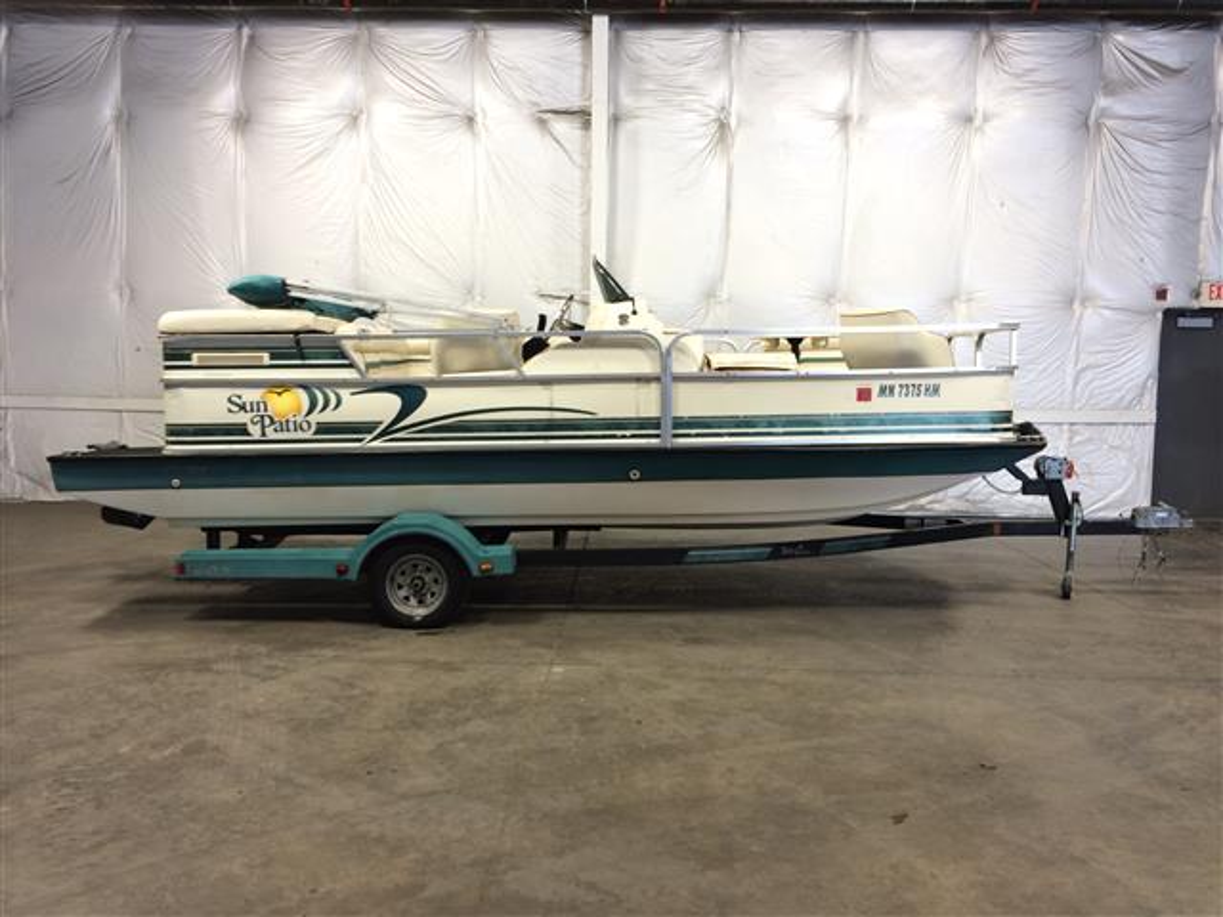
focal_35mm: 29
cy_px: 458
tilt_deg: -5.7
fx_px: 1025
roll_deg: +0.8
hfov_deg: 61.7
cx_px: 612
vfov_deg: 48.2
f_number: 2.2
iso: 50
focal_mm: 4.15
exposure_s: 1/30
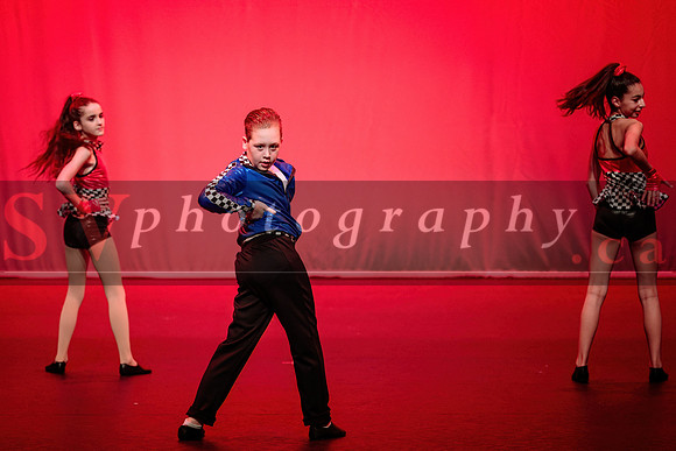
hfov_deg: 10.9
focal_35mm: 189
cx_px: 300
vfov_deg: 7.3
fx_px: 3556
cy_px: 226
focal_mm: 170
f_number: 2.8
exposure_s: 1/320
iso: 1250
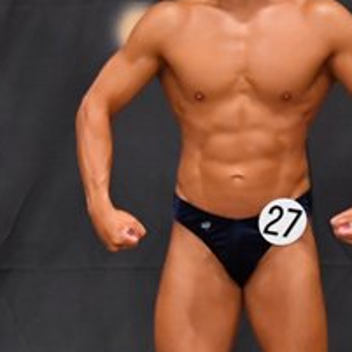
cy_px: 200
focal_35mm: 786
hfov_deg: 2.2
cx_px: -59
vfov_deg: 2.2
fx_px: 9043
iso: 5000
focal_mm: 160
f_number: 5.6
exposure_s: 1/400
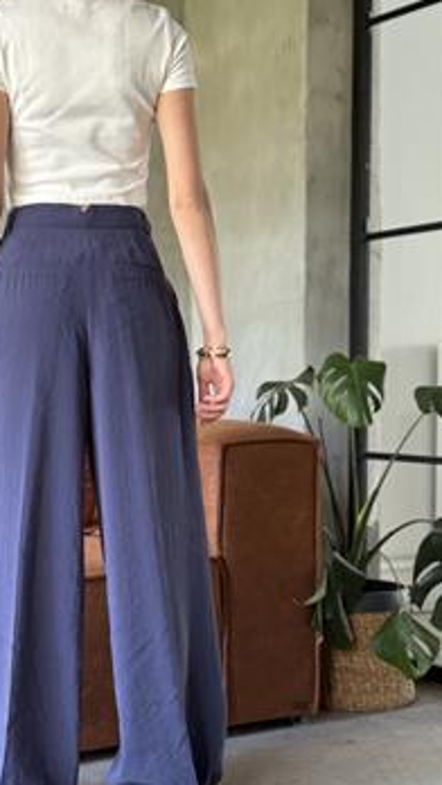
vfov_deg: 32.8
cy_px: 444
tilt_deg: -2.5
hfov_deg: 18.7
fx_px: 1332
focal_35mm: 64
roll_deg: +0.1
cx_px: 95
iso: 200
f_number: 1.78
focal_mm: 6.76
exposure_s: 1/60
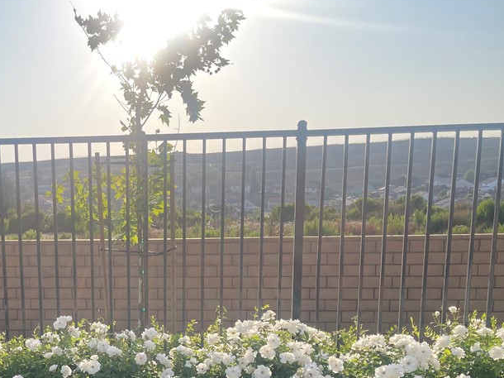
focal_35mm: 42
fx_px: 611
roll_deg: +2.2
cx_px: 124
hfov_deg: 43.3
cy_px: 305
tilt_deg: -10.7
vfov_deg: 33.3
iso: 32
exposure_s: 1/2387
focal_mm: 5.1
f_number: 1.6
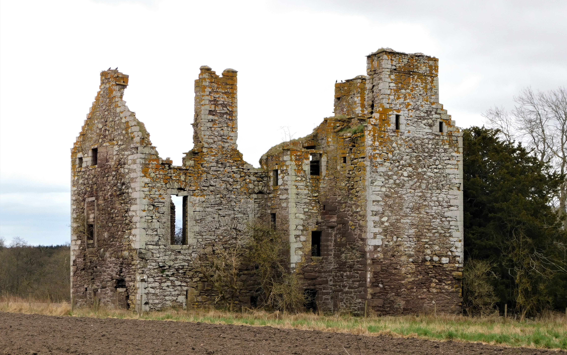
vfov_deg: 15.4
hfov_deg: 24.4
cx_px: 284
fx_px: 1313
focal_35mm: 85
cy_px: 177
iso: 125
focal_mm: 14.2
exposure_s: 1/200
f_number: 4.4
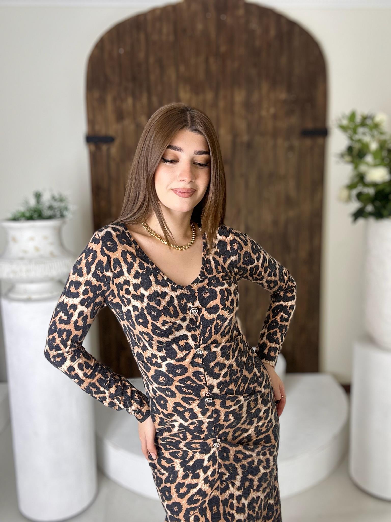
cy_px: 261
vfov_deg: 60.0
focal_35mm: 30
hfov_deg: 46.8
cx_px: 196
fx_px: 452
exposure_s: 1/121
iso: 32
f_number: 1.9
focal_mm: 2.69
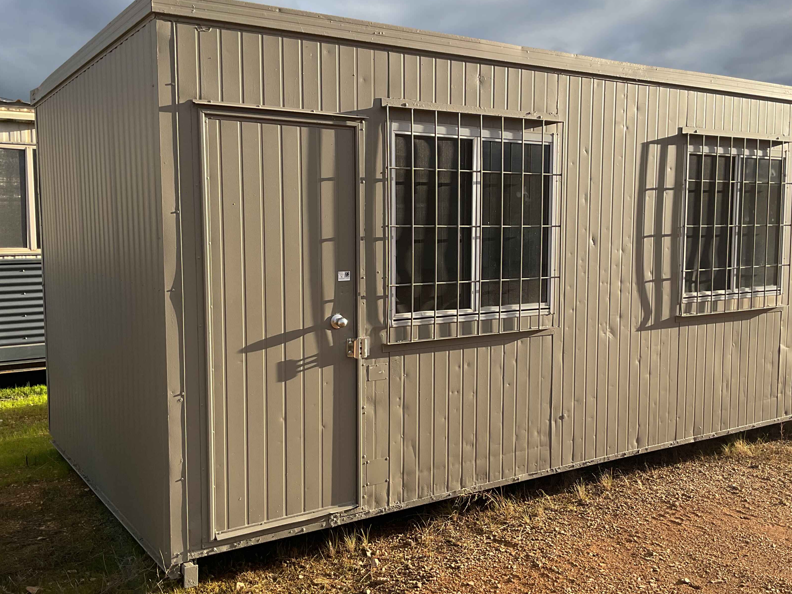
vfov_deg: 38.7
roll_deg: -0.2
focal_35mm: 37
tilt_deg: -5.8
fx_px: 847
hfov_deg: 50.0
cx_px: 456
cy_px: 299
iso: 16
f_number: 1.8
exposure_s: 1/627
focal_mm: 3
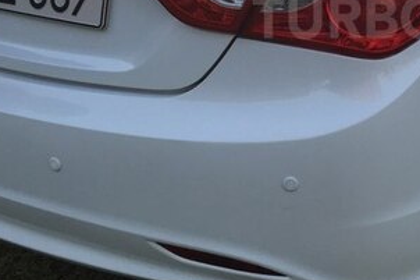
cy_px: 17
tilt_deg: -17.2
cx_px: 395
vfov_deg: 20.1
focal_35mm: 66
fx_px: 770
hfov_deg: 29.0
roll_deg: -1.3
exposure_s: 1/100
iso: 40
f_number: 2.2
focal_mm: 4.15
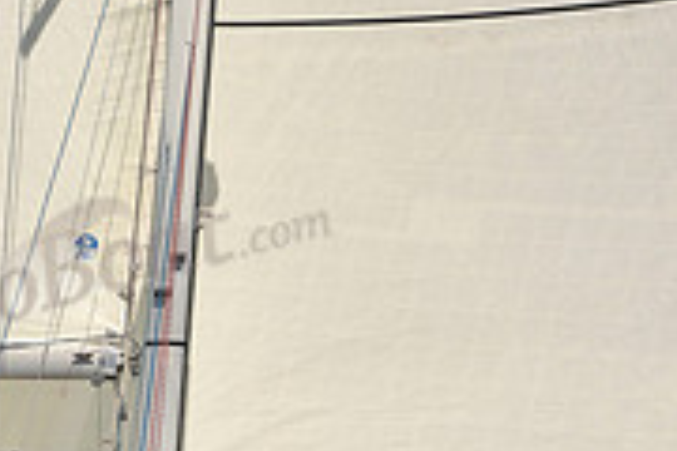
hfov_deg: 6.8
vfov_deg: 4.6
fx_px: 5585
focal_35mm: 297
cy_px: 524
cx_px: -391
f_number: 7.1
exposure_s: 1/800
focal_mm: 92
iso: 250
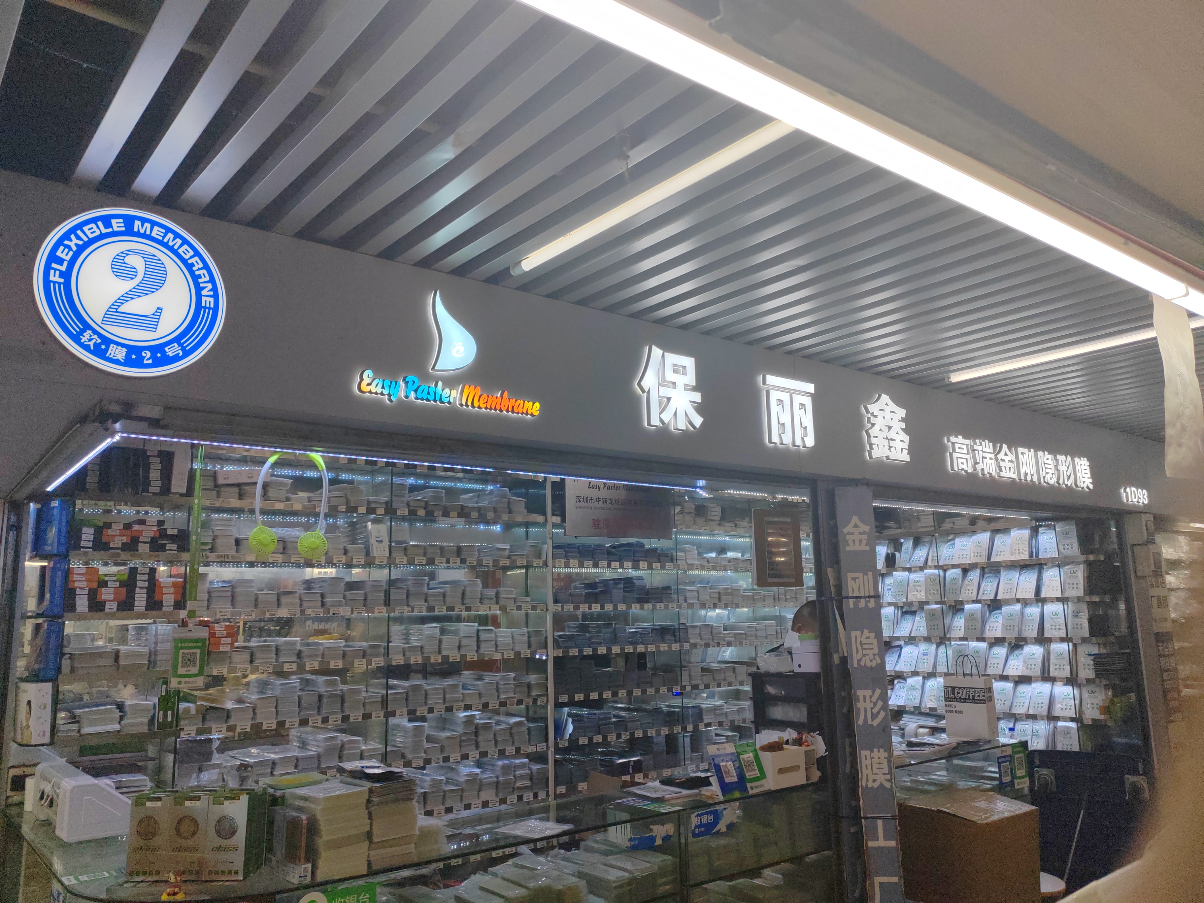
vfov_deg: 51.4
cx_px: 602
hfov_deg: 65.3
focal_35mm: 27
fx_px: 939
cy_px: 452
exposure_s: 1/240
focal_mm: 6.14
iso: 100
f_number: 1.8
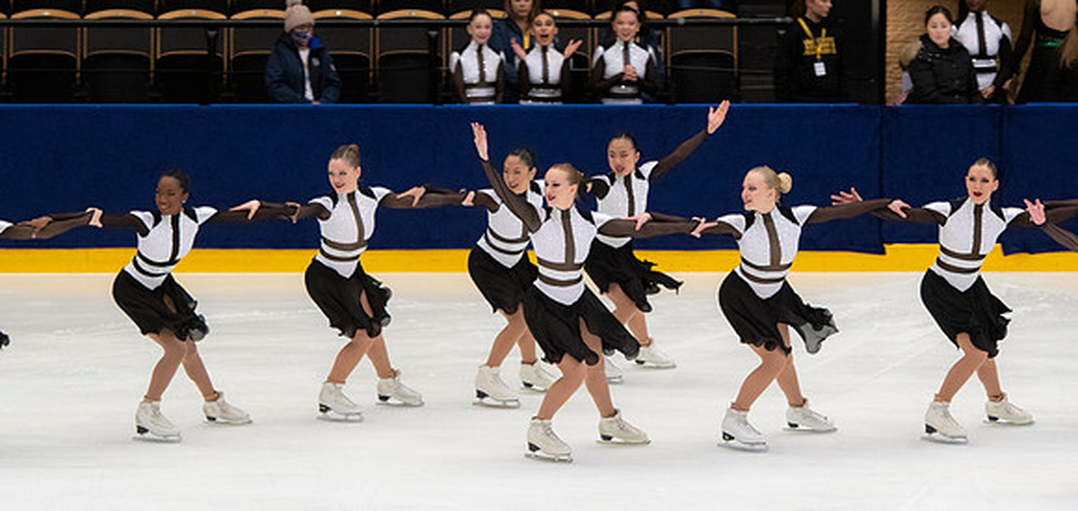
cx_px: 562
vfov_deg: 5.0
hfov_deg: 10.5
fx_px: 5841
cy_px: 212
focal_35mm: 212
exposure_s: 1/320
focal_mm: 122
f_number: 5.6
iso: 1400
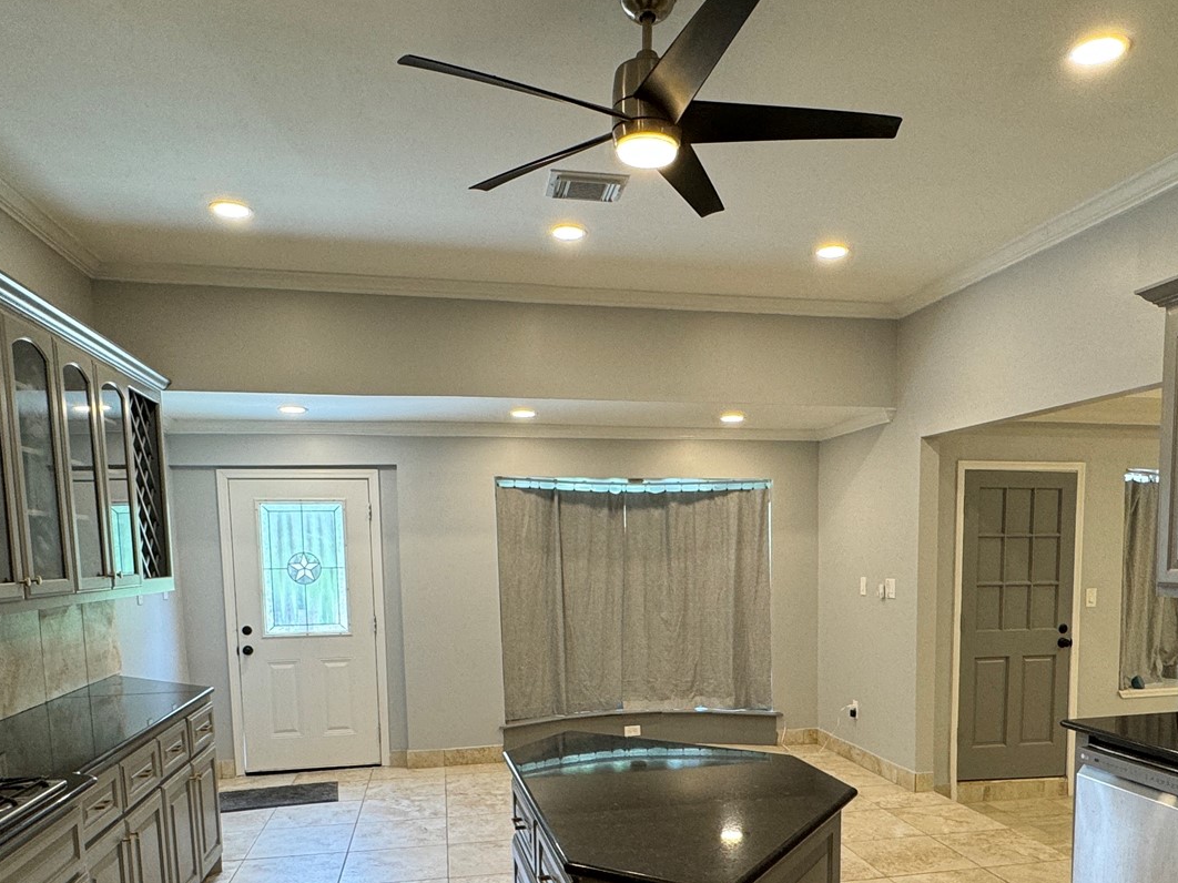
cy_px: 650
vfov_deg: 49.5
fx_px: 919
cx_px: 649
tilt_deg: -6.6
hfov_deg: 65.2
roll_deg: +0.4
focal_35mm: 27
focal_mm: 2.22
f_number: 2.2
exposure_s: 1/120
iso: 160
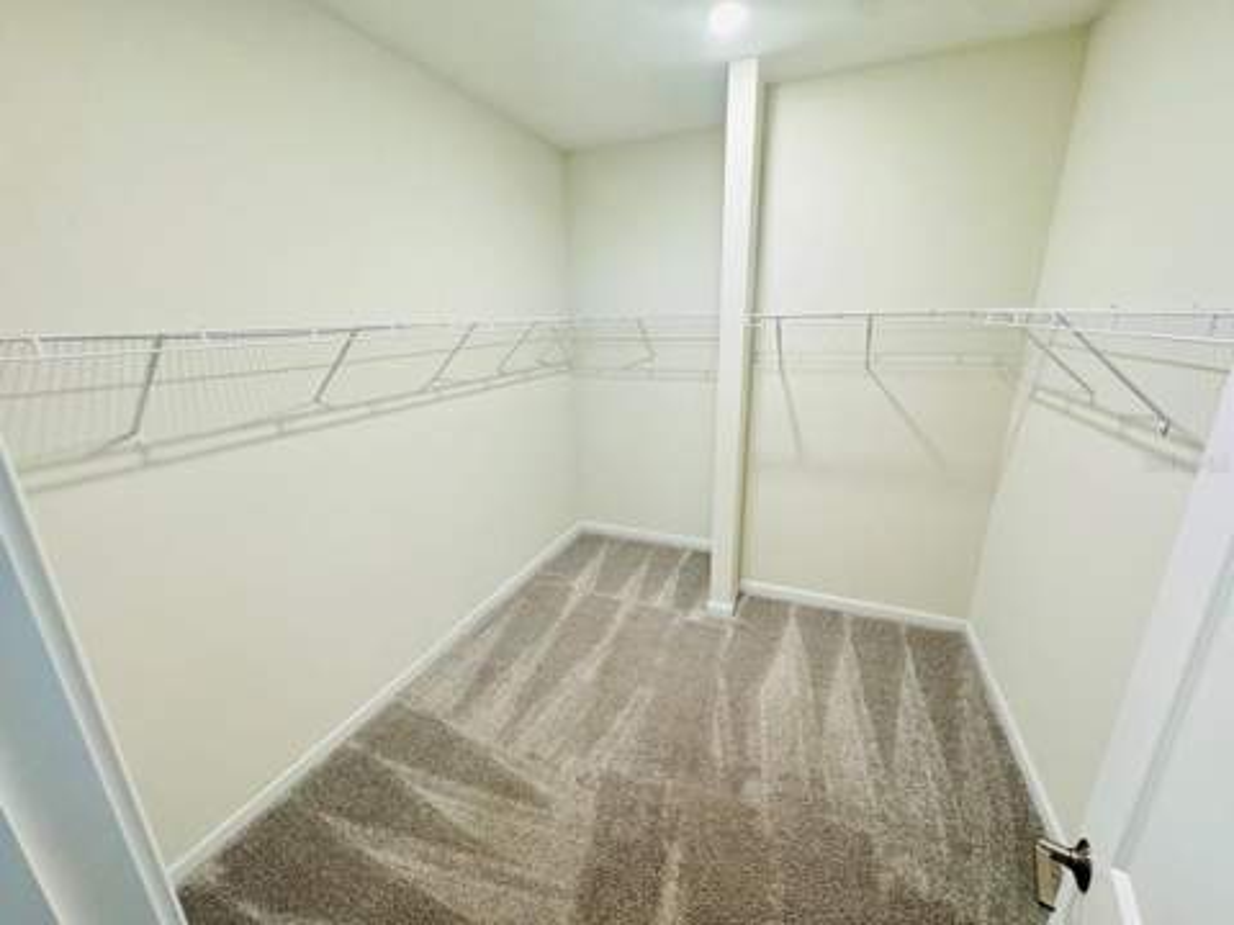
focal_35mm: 14
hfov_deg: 102.1
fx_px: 499
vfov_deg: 85.7
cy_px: 462
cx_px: 617
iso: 250
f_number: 2.2
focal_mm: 2.22
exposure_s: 1/60
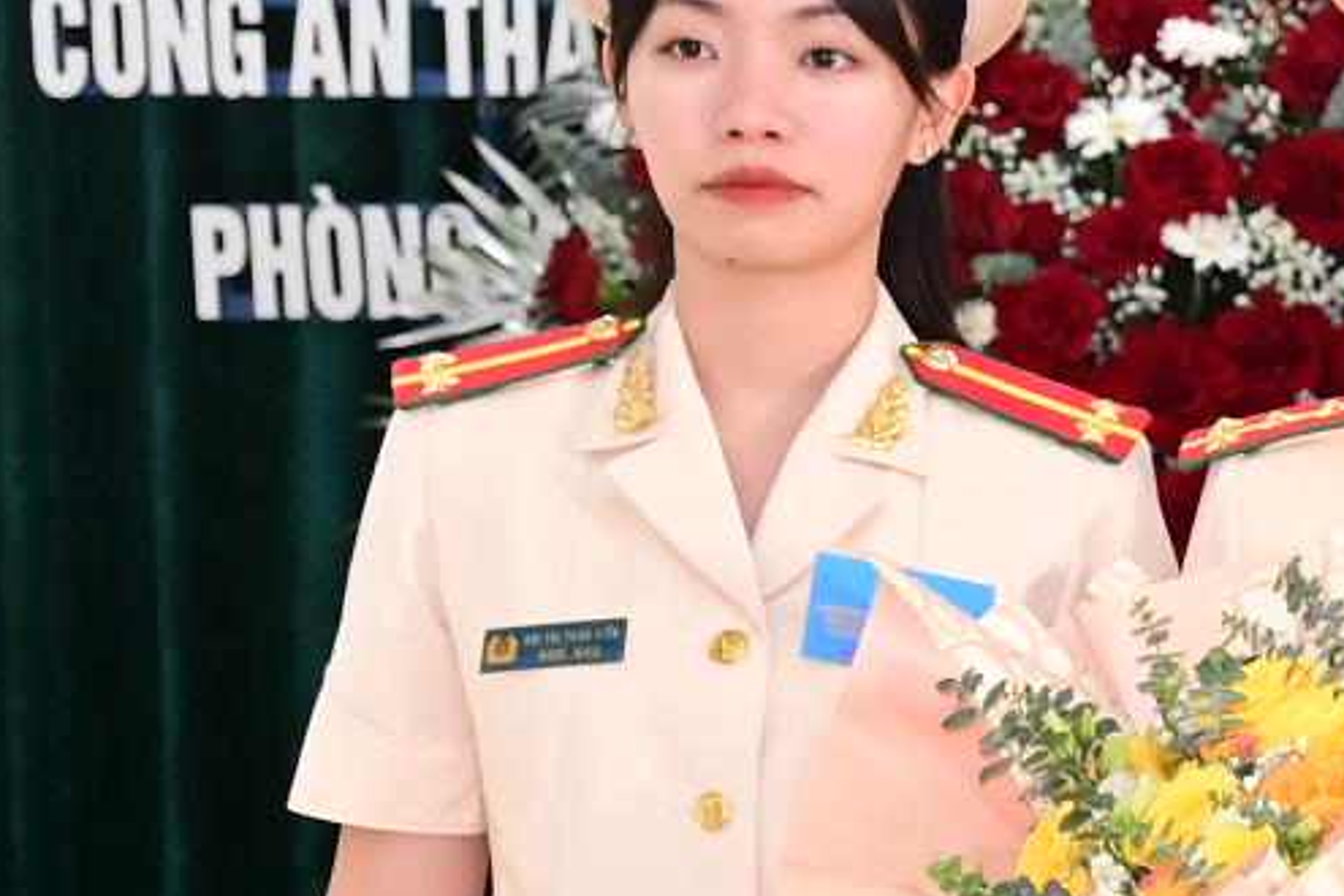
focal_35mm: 220
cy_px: 996
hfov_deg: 8.4
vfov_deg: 6.2
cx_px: 3481
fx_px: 8213
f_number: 4
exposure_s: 1/125
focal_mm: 36
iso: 1250
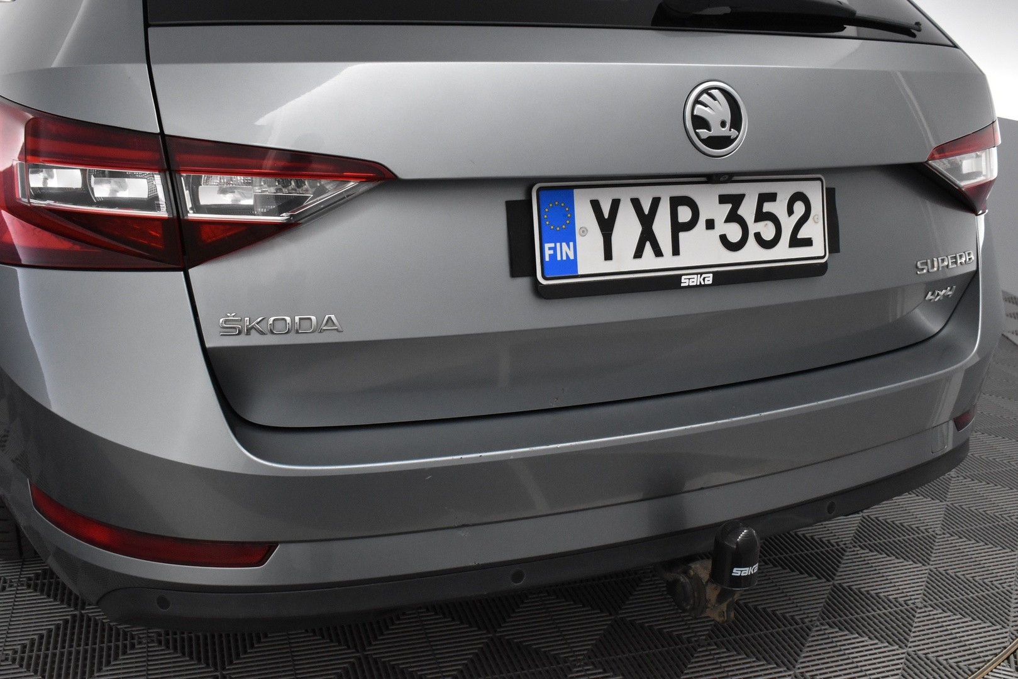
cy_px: 340
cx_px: 509
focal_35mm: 36
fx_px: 1018
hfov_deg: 53.1
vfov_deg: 36.9
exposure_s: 1/160
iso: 3200
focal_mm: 24
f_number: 6.3
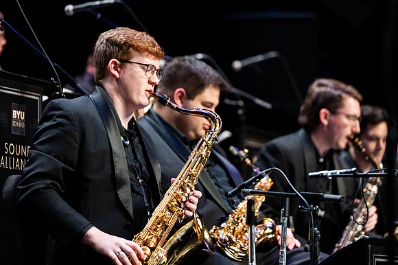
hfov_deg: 9.2
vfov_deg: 6.1
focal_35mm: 223
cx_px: 199
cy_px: 132
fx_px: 2467
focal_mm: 200
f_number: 2.8
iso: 2000
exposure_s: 1/250
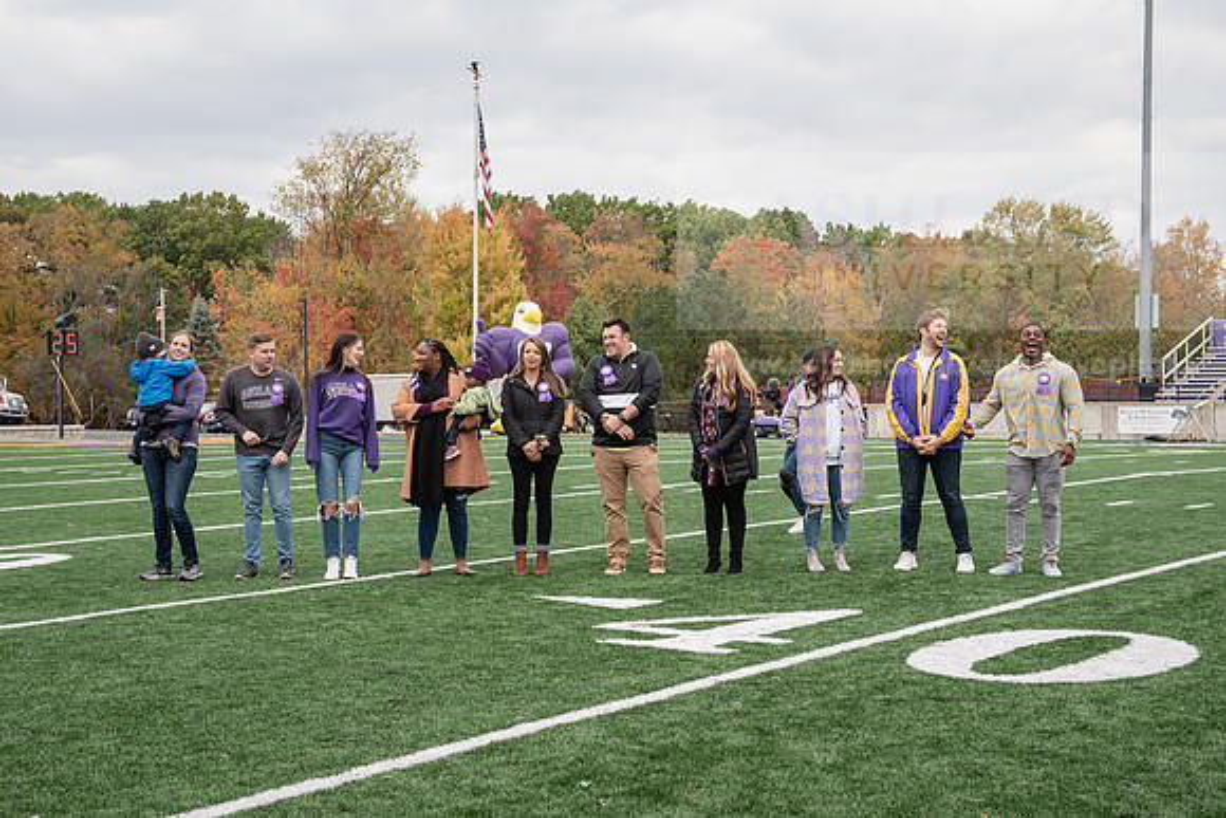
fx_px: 1771
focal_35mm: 52
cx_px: 613
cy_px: 409
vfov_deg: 26.0
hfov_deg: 38.2
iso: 500
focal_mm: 52
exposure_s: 1/640
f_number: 6.3
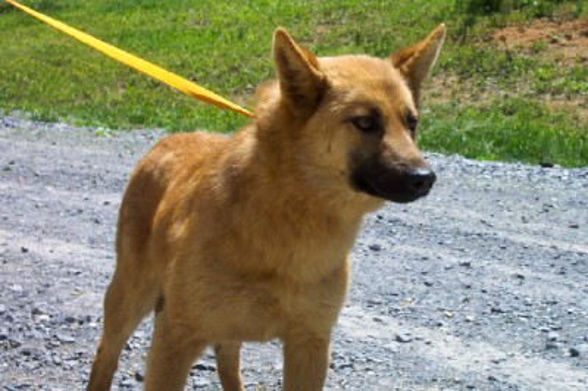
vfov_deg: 16.8
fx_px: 1322
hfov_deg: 25.1
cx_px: 294
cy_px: 196
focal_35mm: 81
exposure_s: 1/90
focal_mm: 16.4
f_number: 13
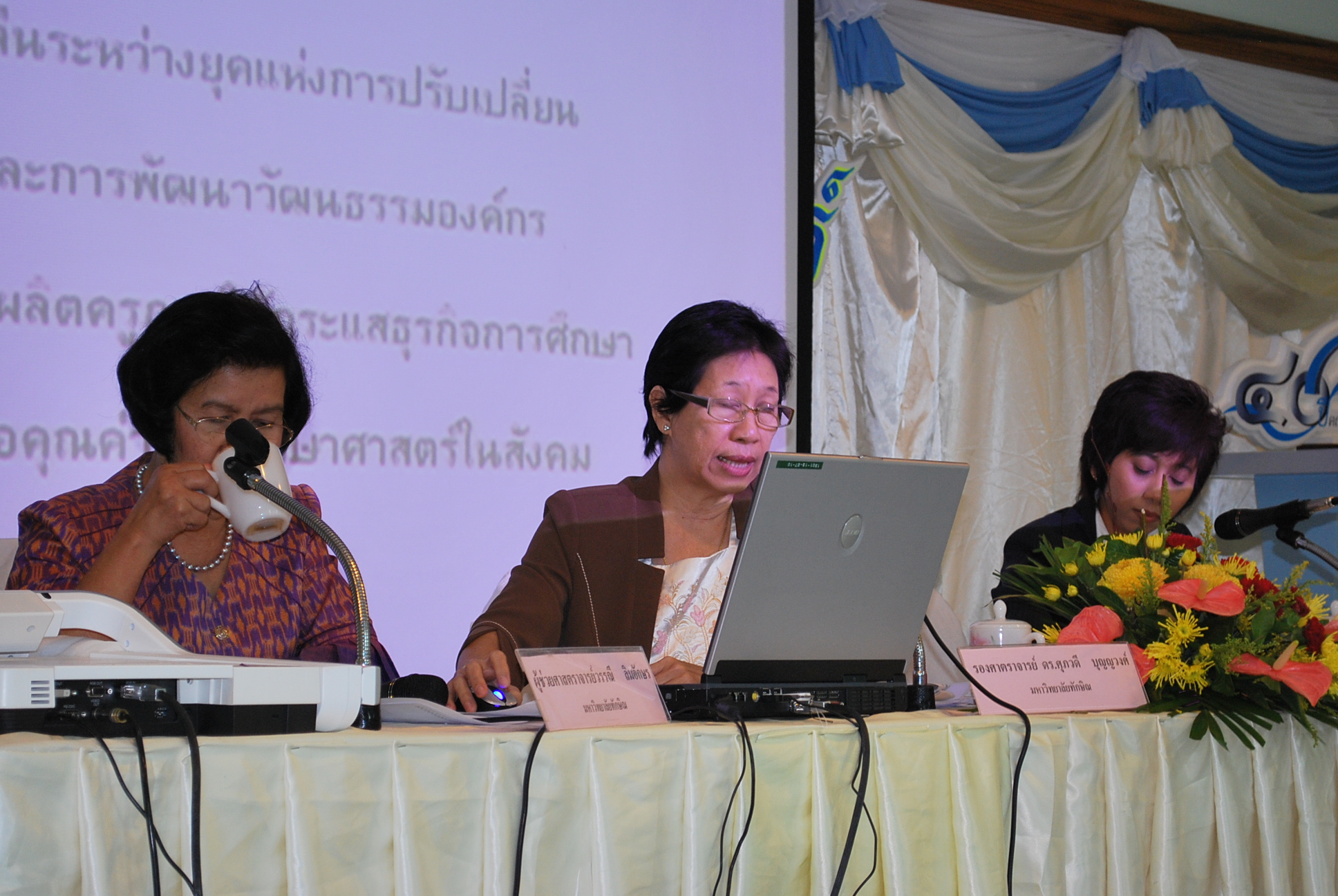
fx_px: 3070
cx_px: 669
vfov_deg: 16.6
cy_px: 448
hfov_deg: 24.6
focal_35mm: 82
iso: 400
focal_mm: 55
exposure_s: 1/10
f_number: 5.6
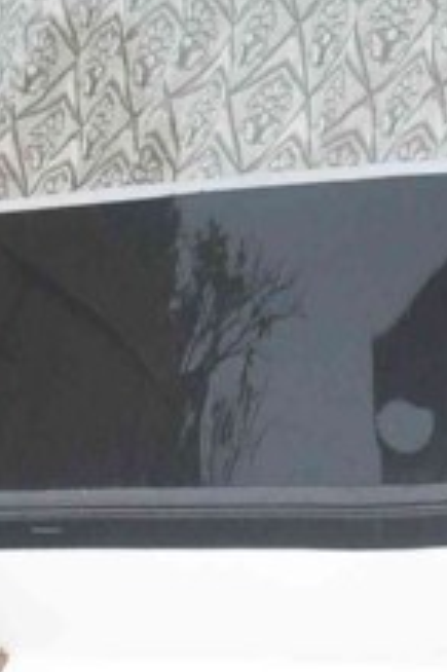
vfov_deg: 8.2
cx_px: -311
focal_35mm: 217
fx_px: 4056
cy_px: 1973
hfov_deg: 6.2
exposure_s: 1/640
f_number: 11
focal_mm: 21
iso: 800
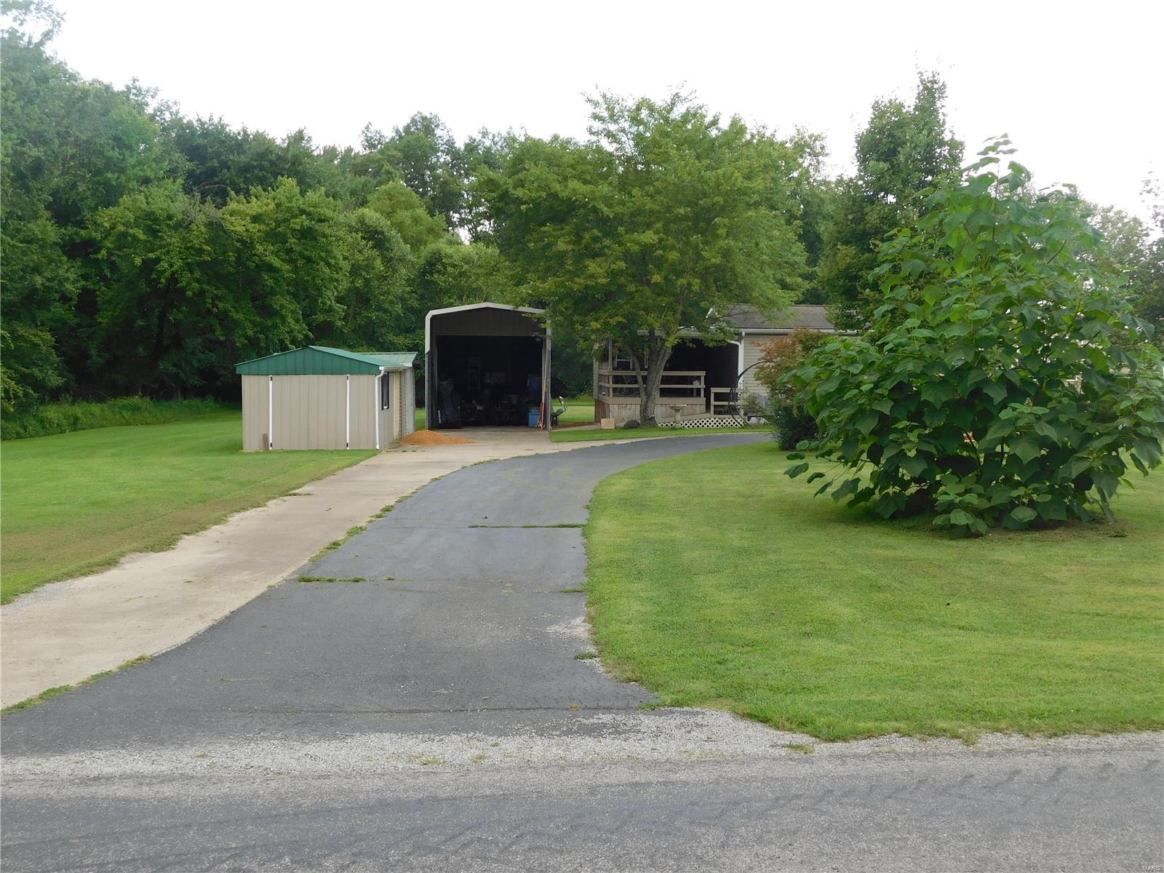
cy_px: 436
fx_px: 1345
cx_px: 582
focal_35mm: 40
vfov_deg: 36.0
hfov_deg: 46.8
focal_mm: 7.1
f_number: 3.6
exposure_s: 1/200
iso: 125
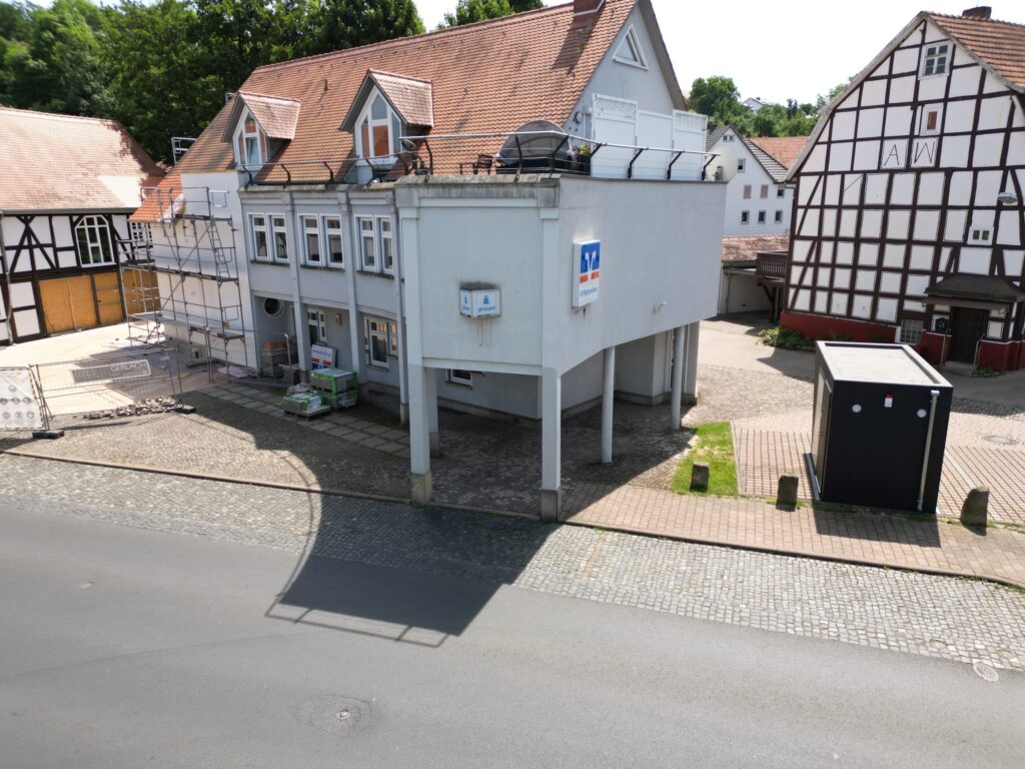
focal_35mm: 24
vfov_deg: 56.8
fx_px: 711
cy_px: 384
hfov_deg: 71.6
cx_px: 512
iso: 100
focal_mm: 6.72
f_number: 1.7
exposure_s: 1/1250
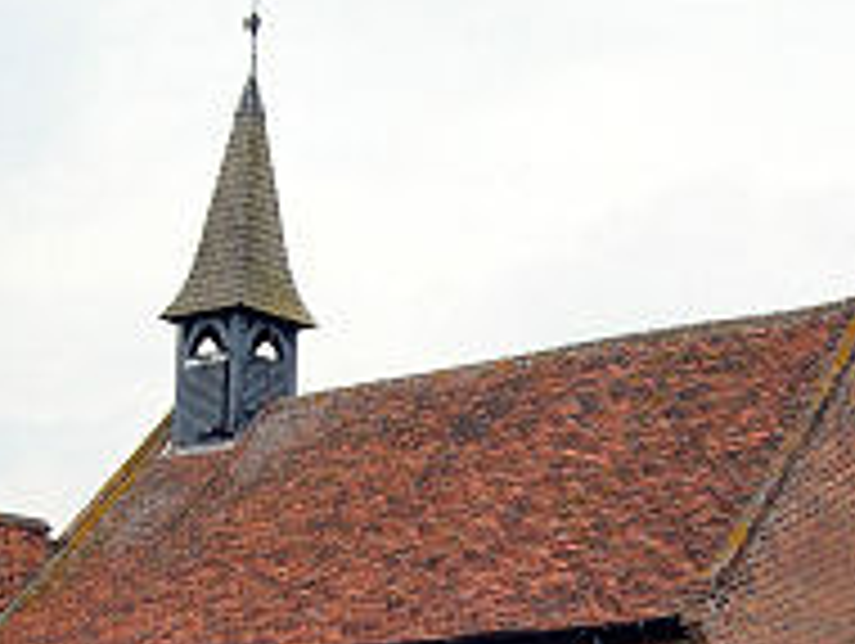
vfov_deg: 15.8
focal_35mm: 92
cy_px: 615
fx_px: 2275
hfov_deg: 21.3
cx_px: 414
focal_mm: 8
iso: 100
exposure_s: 1/129
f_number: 2.8
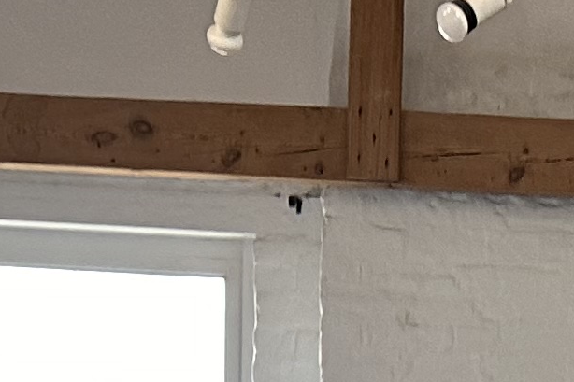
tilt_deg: -9.9
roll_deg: -2.7
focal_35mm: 164
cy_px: 1230
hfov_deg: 12.2
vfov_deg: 7.2
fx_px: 2614
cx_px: 705
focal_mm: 6.86
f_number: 1.78
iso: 160
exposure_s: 1/100
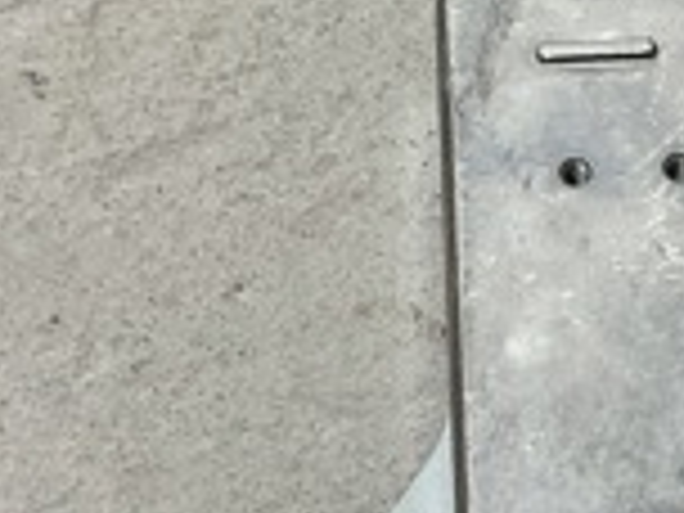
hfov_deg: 15.6
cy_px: 299
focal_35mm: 122
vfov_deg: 12.1
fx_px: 2411
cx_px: 819
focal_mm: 3
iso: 50
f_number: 1.8
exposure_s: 1/50
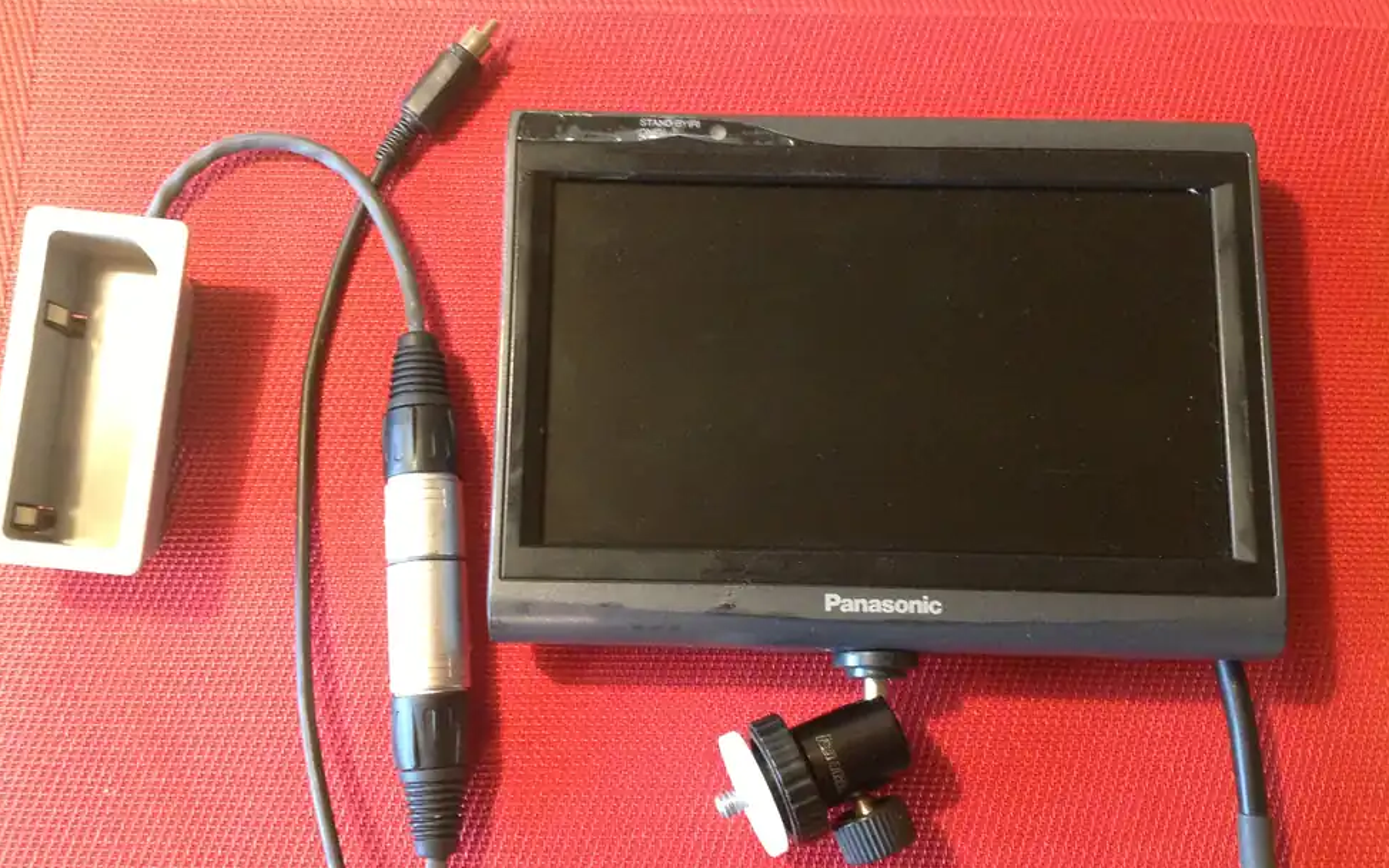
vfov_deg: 33.6
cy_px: 449
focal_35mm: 38
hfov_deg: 51.5
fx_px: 1439
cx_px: 685
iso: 400
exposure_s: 1/15
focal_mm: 4.28
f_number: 2.4
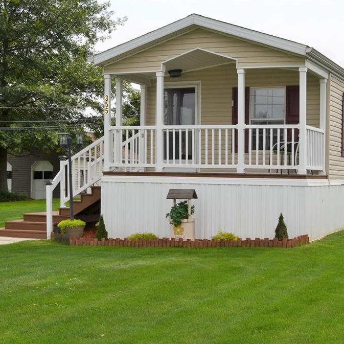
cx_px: 223
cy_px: 171
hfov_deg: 27.6
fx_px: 697
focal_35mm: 62
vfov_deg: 27.7
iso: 100
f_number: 11
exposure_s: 1/200
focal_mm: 32
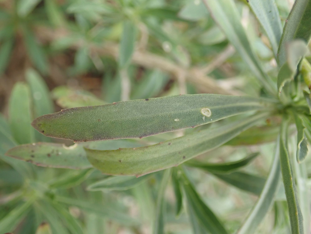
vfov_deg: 36.0
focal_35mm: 40
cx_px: 156
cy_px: 117
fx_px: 359
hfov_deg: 46.8
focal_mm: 7.34
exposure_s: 1/160
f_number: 2.8
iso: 200
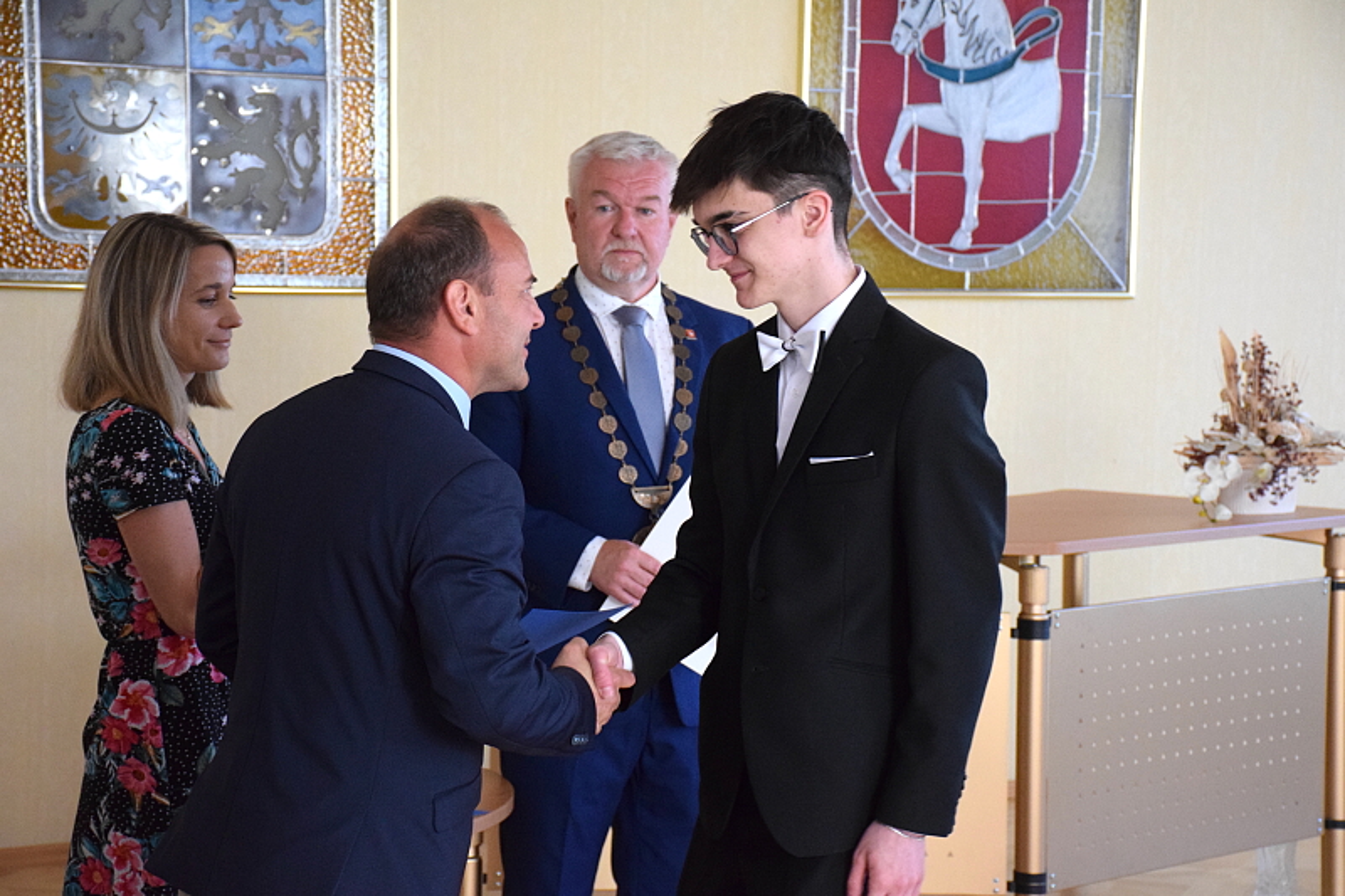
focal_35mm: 90
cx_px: 672
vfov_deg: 15.2
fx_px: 3362
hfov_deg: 22.6
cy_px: 448
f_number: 5
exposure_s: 1/125
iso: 3200
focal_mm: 60
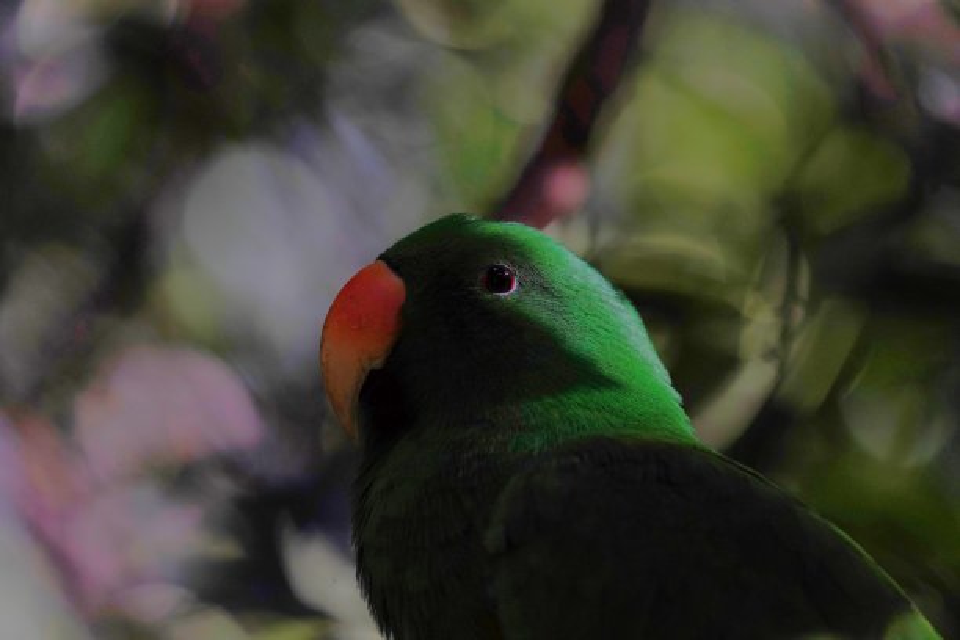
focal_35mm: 321
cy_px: 320
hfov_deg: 6.4
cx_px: 480
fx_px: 8559
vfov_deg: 4.3
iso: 1250
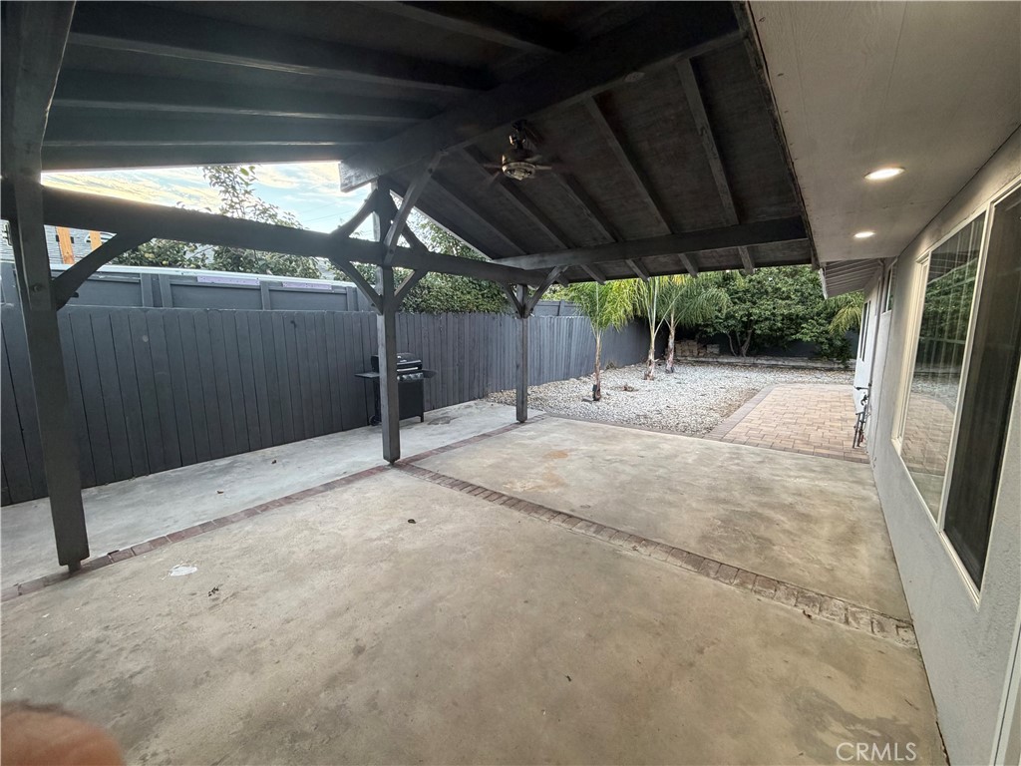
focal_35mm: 14
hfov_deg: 102.1
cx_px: 510
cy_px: 383
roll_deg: +0.5
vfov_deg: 85.7
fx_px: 413
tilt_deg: -8.0
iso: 200
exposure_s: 1/60
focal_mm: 2.22
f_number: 2.2
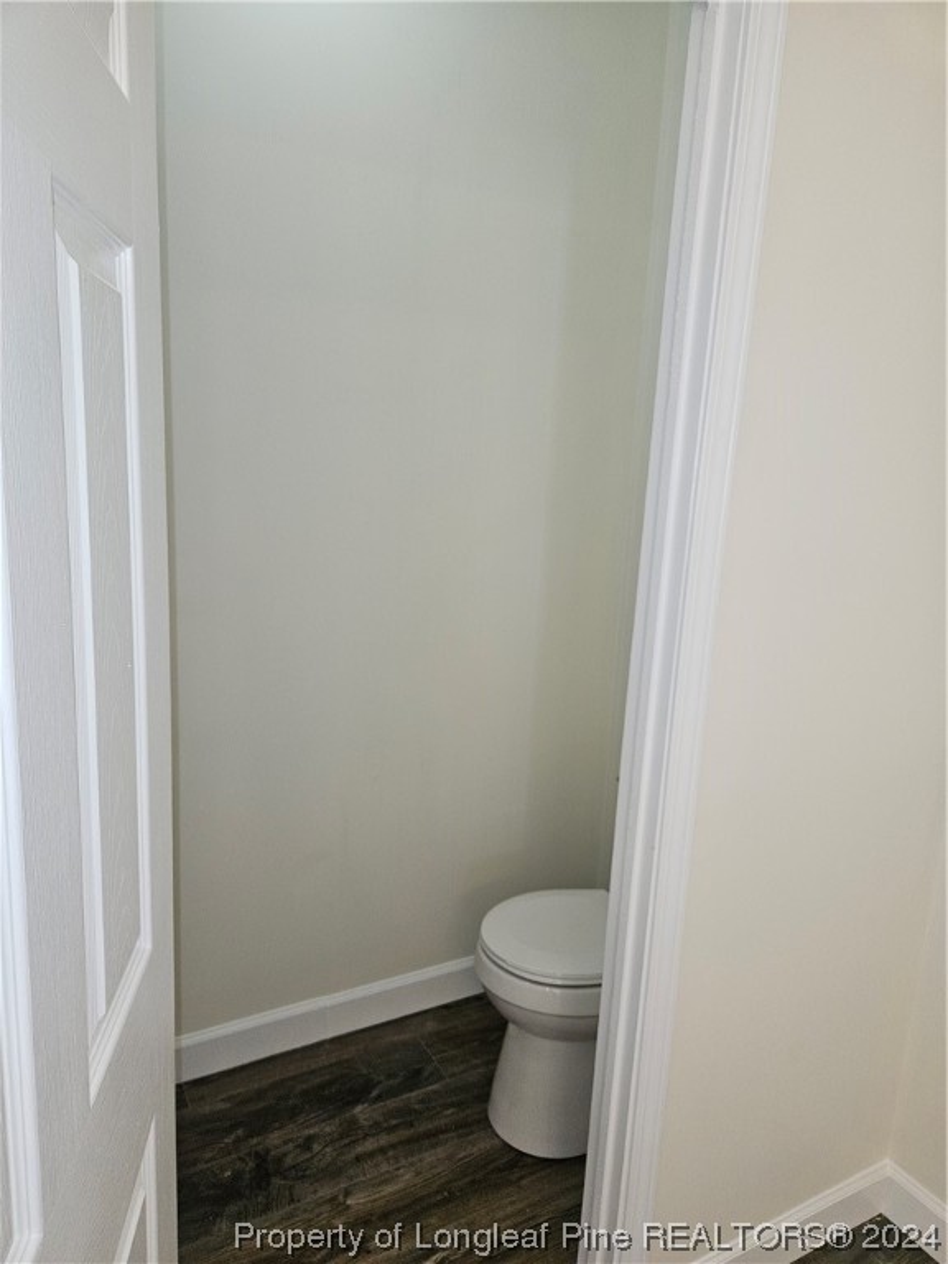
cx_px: 474
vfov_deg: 73.9
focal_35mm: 23
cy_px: 632
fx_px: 840
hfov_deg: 58.9
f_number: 1.8
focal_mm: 5.4
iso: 50
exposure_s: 1/60
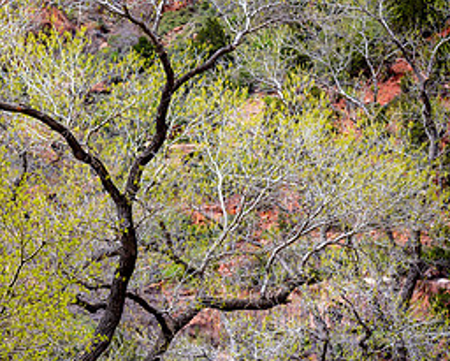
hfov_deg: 10.5
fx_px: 2412
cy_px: 235
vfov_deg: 8.5
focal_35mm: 181
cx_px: -32
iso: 64
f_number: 11
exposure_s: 1/20
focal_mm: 85
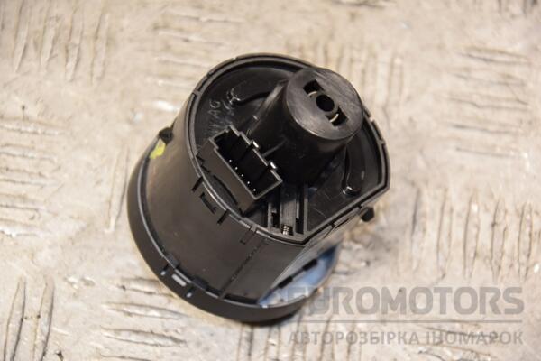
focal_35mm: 158
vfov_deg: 8.7
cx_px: 270
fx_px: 2367
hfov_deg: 13.0
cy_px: 180
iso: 800
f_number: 5.6
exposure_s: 1/125
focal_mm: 105
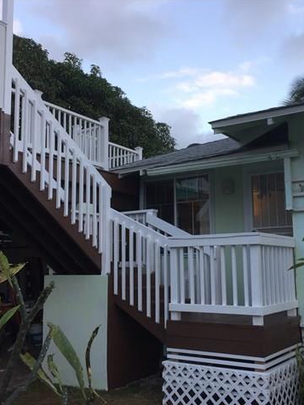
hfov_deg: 36.8
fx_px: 457
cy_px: 202
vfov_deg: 47.9
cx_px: 148
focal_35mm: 39
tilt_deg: +9.0
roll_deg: -1.2
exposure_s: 1/120
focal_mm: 4.15
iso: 32
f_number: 2.2
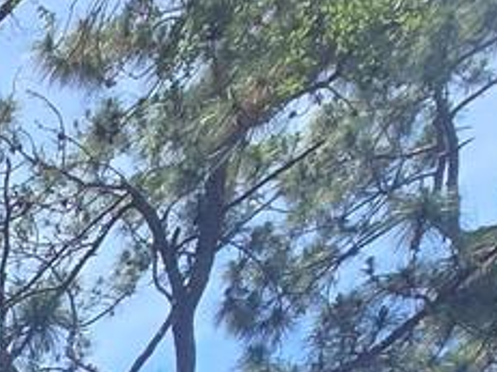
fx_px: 1292
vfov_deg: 11.2
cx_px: -643
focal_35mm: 90
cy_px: 1079
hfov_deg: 15.0
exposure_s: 1/1078
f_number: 2.2
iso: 50
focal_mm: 2.2
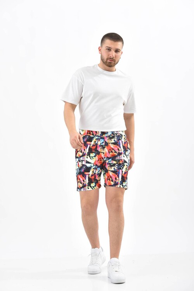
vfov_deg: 28.8
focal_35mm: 70
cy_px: 146
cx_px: 97
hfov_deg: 19.5
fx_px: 566
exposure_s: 1/160
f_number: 7.1
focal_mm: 70
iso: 100
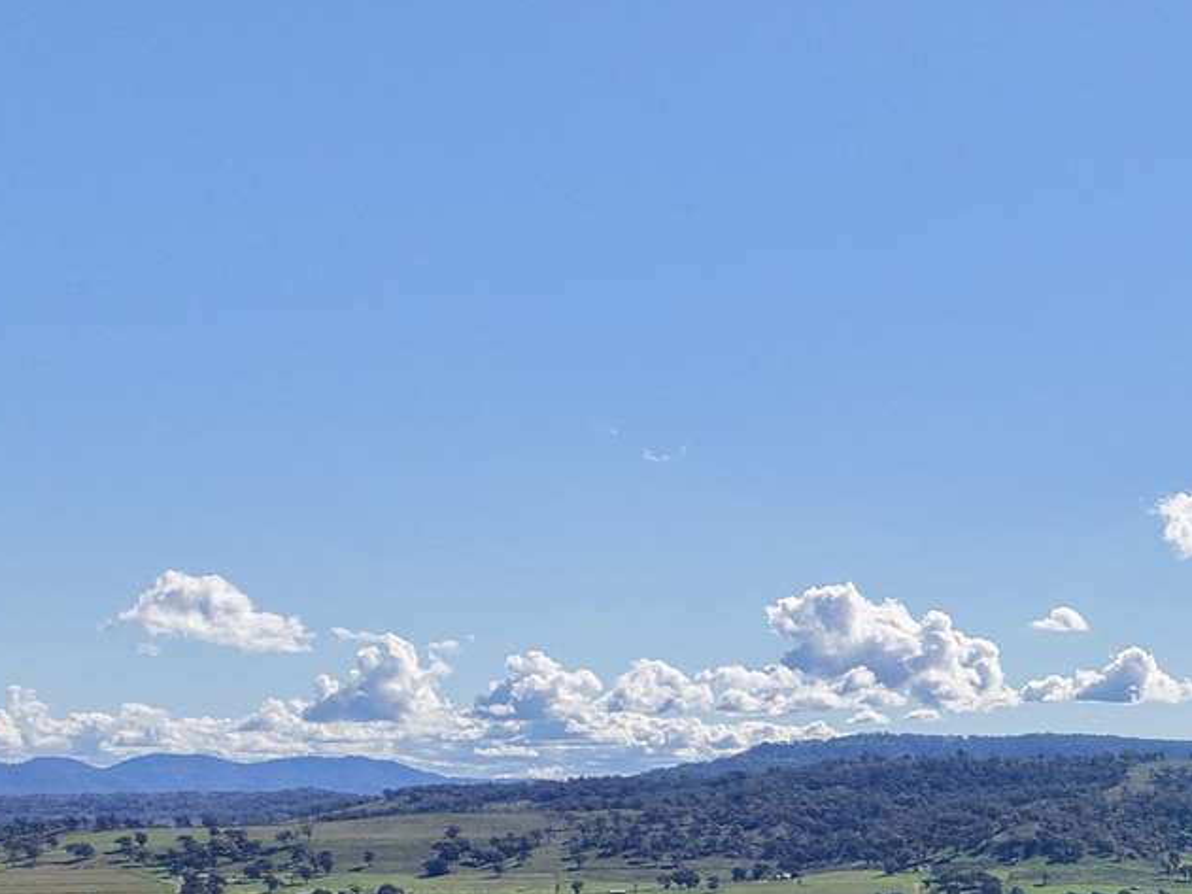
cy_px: 1232
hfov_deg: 22.8
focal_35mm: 73
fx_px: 2513
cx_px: 1668
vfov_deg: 18.4
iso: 230
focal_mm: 8.67
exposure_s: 1/6400
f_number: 1.8
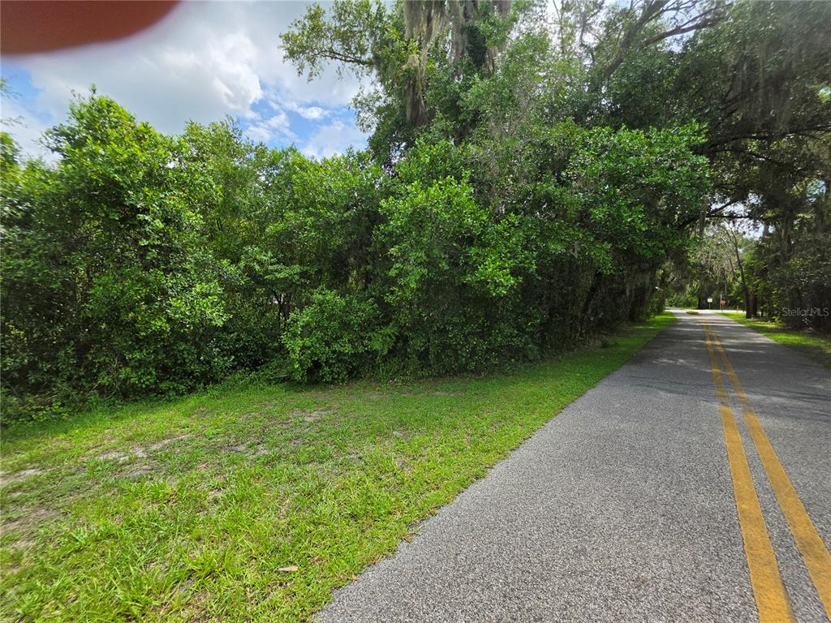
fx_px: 312
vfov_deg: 89.9
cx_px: 416
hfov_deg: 106.2
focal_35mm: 13
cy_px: 312
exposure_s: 1/1718
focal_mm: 2.2
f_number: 1.9
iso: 32
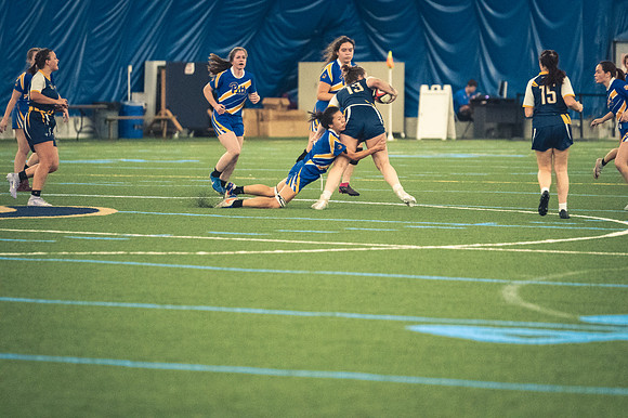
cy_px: 209
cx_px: 314
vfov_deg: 4.6
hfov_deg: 6.9
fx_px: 5230
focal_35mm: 300
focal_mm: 200
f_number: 2.8
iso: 12800
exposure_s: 1/500
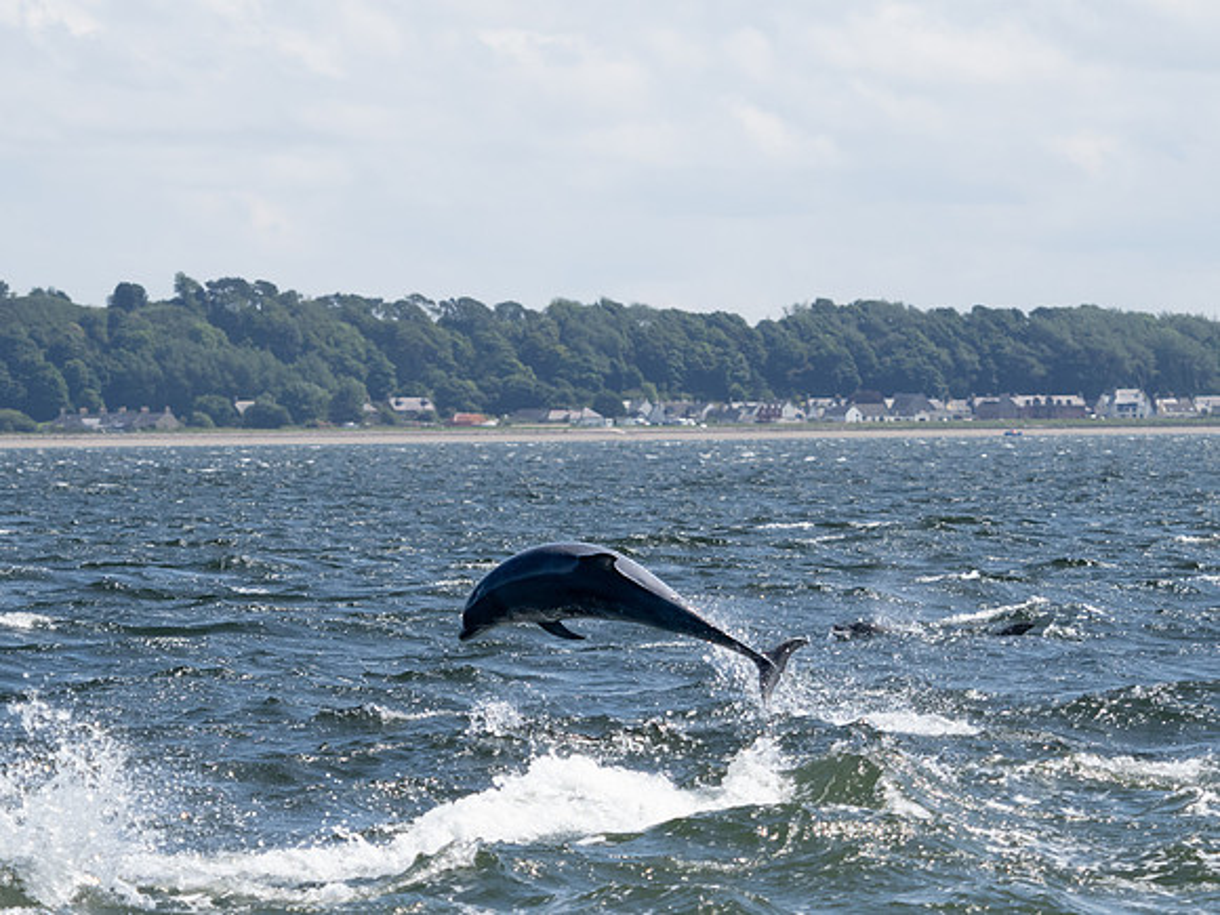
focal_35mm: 282
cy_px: 388
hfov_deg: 7.0
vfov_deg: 5.3
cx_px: 711
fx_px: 9937
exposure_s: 1/2500
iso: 320
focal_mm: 80
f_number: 4
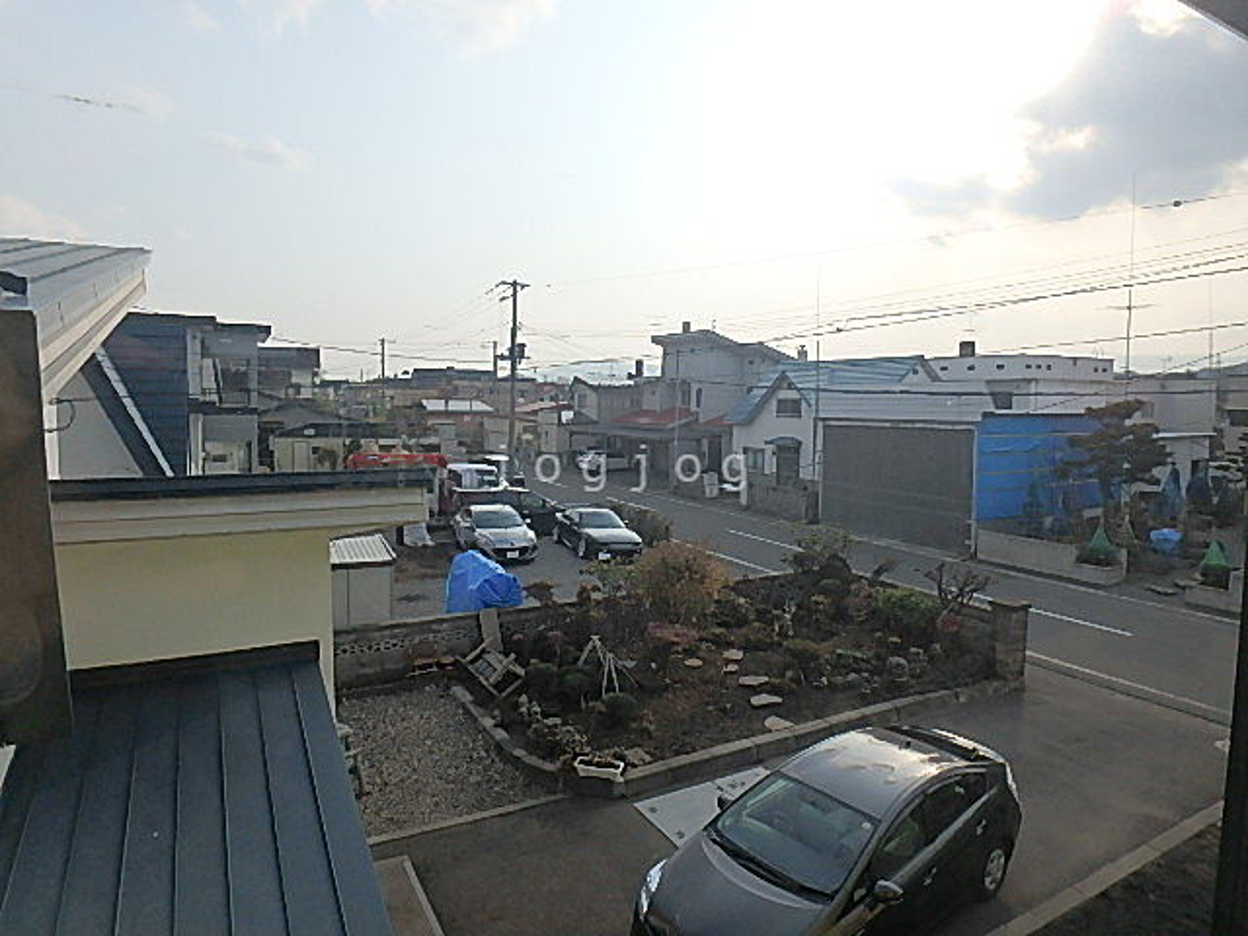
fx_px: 757
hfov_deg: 79.0
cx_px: 624
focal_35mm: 21
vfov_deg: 63.4
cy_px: 468
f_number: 6
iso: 125
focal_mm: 3.7
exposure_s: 1/640
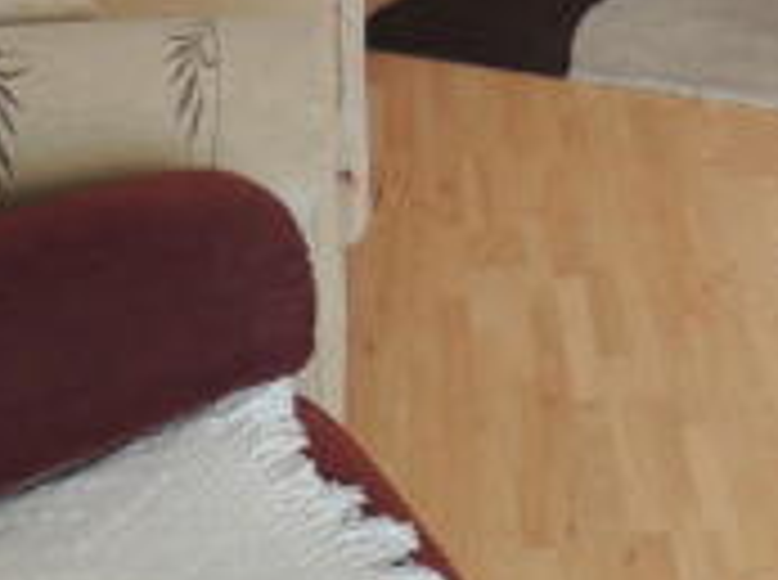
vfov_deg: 16.4
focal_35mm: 81
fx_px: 1817
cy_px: -321
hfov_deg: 23.3
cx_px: 753
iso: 200
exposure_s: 1/30
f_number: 3
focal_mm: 4.3
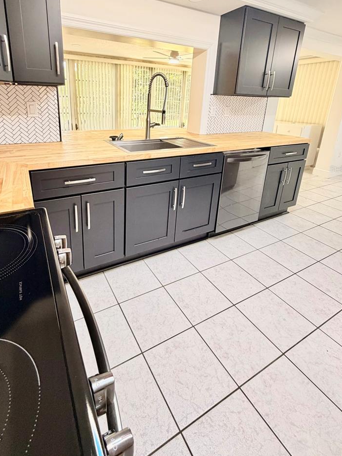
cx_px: 145
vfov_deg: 85.9
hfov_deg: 71.2
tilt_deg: -16.1
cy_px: 169
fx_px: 237
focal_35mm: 18
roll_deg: +0.0
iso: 250
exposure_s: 1/44
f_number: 2.2
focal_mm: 2.22
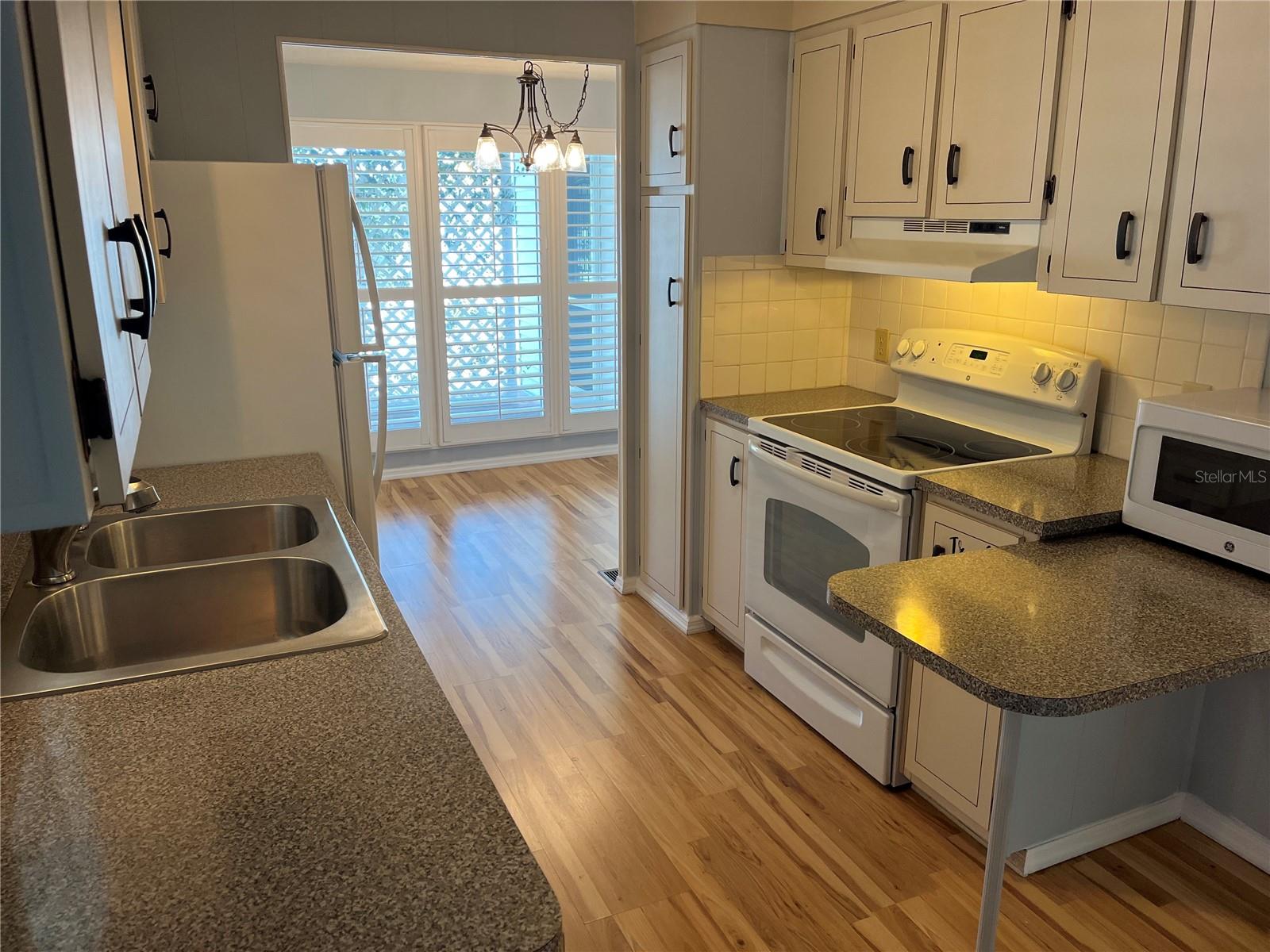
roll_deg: +0.9
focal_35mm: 26
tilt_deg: -13.9
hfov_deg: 67.3
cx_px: 635
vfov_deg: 53.1
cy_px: 476
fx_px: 954
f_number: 1.6
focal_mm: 5.1
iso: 125
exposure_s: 1/120
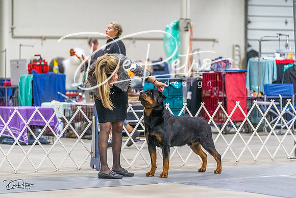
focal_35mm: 158
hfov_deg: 13.0
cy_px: 99
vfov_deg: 8.7
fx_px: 1299
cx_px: 148
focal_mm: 158
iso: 6400
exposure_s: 1/320
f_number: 3.2
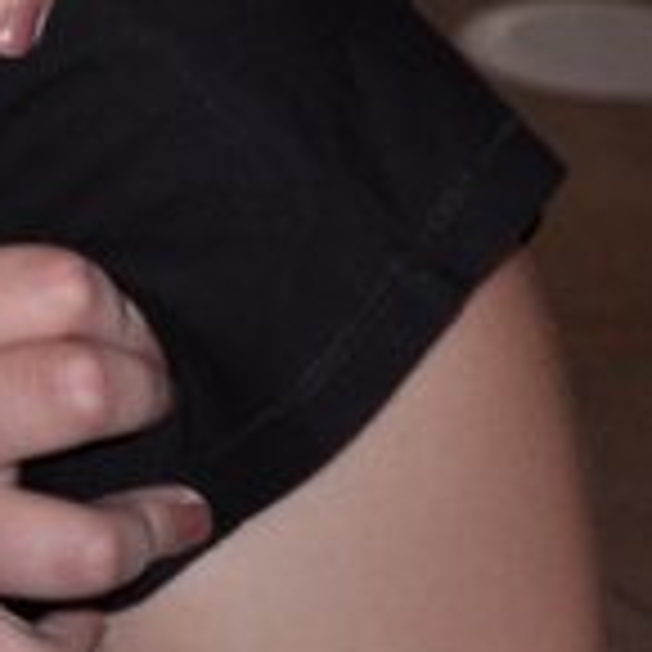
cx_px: -1120
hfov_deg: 6.2
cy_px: -351
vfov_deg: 6.5
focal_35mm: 267
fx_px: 5690
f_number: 4.5
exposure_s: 1/60
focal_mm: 38
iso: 500
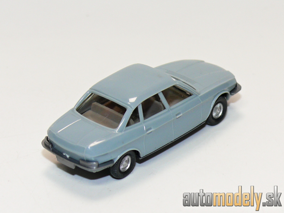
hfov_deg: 13.5
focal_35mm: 146
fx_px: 1198
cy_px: 106
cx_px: 142
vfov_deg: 10.2
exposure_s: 1/30
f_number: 4
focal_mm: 17.3
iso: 100
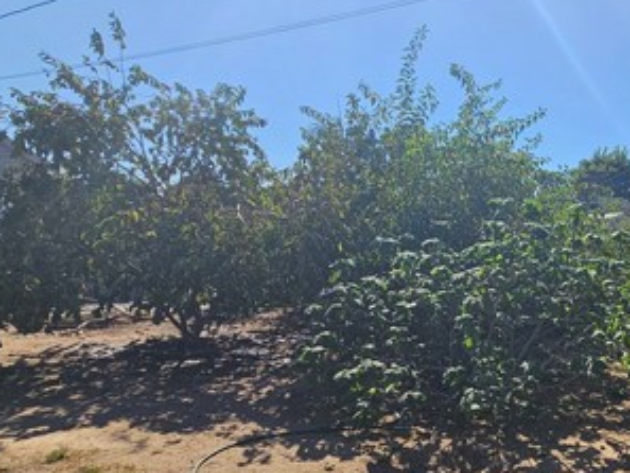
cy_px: 327
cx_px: 588
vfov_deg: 48.7
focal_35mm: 28
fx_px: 510
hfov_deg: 53.8
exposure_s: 1/3160
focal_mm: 2.2
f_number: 2.2
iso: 50
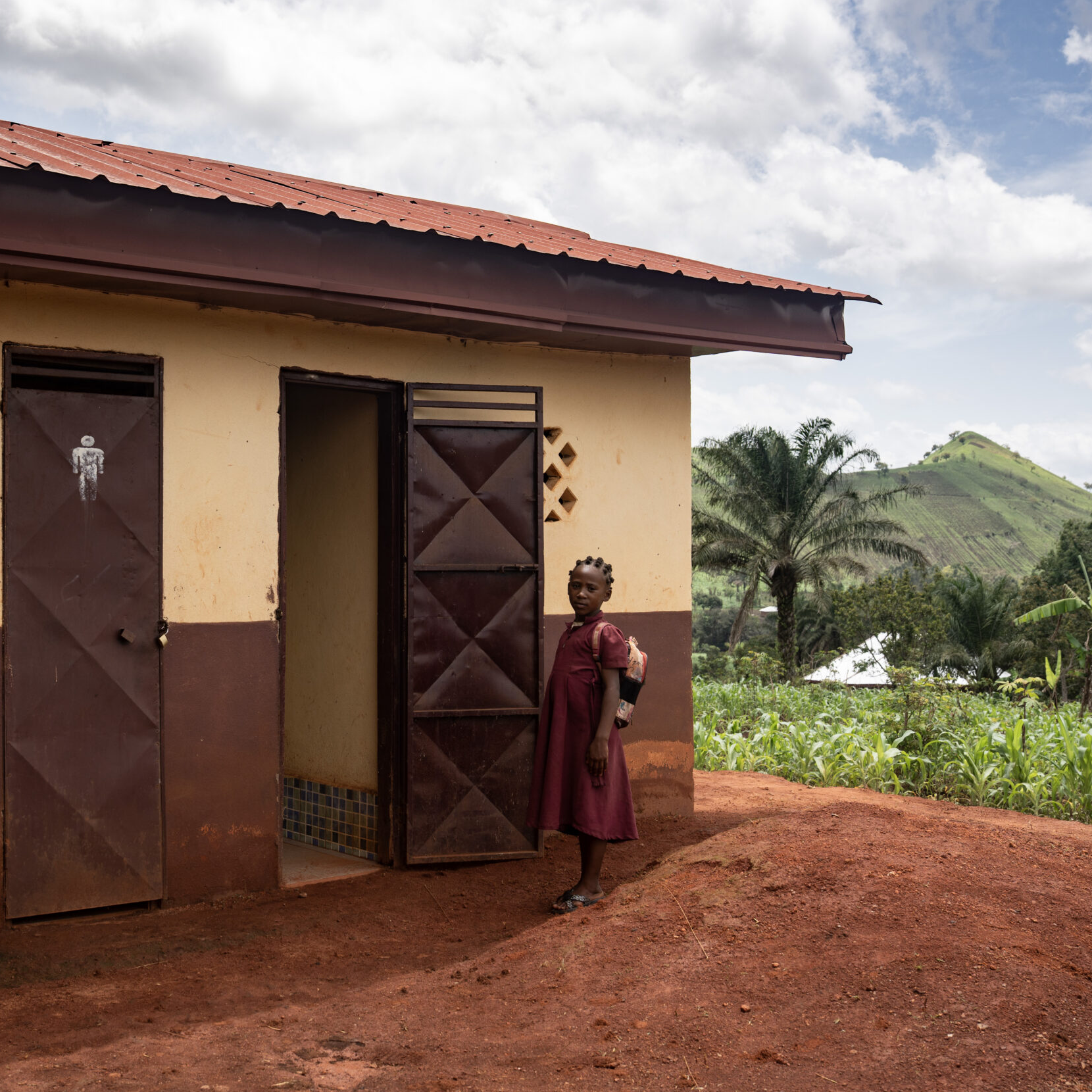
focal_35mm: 38
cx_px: 343
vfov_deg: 43.9
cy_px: 534
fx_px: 1356
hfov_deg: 43.1
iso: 100
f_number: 5
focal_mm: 29
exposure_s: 1/640
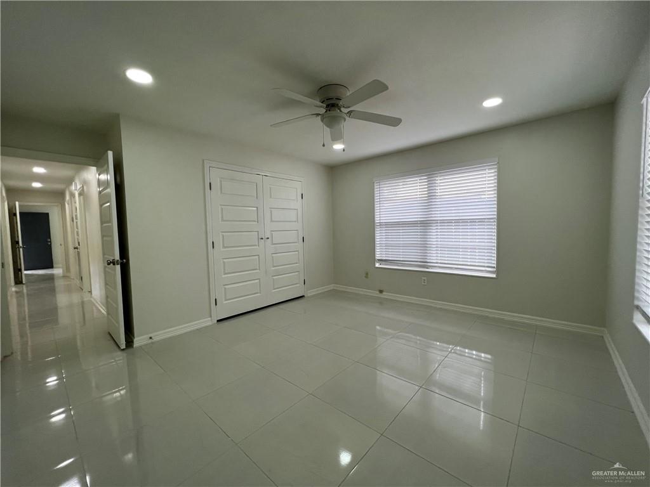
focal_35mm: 13
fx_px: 244
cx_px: 325
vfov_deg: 89.9
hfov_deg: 106.2
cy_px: 244
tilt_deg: -3.5
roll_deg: +1.2
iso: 64
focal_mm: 1.57
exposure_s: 1/122
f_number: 1.8
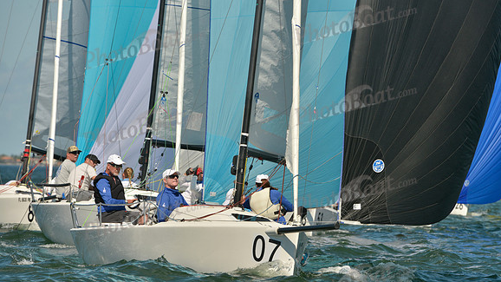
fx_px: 4888
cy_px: 160
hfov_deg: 5.9
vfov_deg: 3.3
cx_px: 250
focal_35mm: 368
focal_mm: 350
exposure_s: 1/1000
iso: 280
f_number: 10
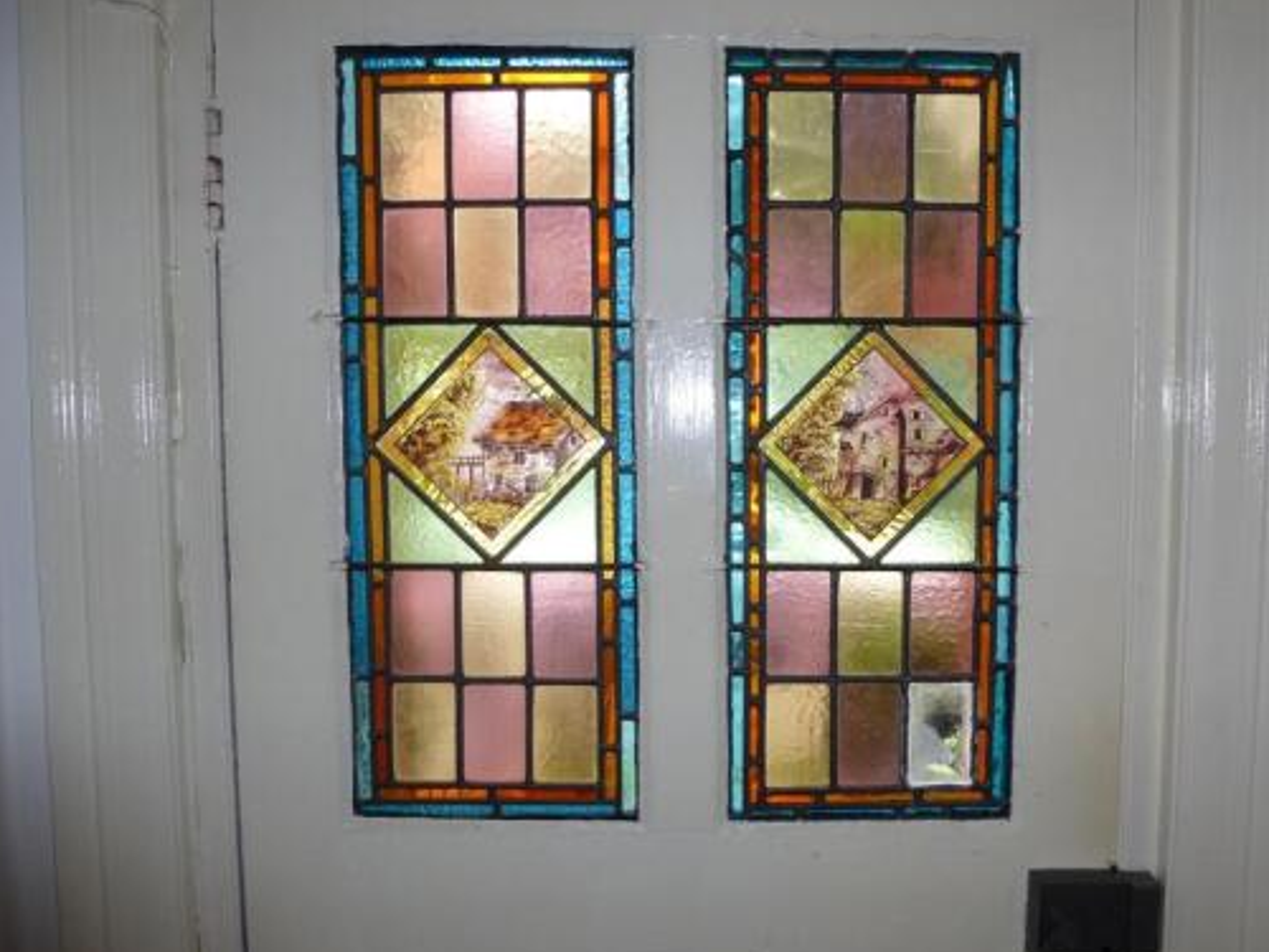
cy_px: 486
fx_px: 1026
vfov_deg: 49.7
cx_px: 717
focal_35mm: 28
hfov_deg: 63.2
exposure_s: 1/60
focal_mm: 4.3
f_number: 3.3
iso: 100
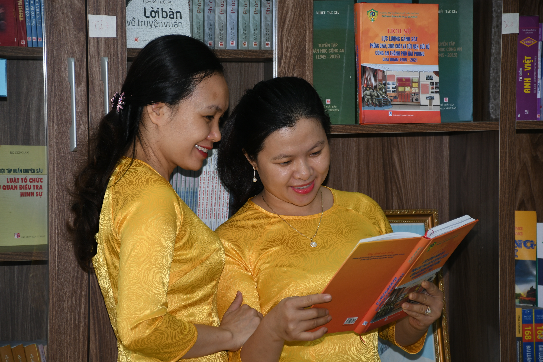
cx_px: 272
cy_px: 181
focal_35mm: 142
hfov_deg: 14.4
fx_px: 2149
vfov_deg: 9.6
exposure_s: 1/200
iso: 320
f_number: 5.3
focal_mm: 95
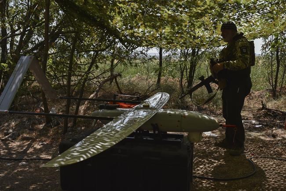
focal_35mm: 36
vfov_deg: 36.9
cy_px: 96
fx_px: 286
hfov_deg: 53.1
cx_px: 143
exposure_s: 1/1600
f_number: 6.3
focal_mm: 24
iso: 400
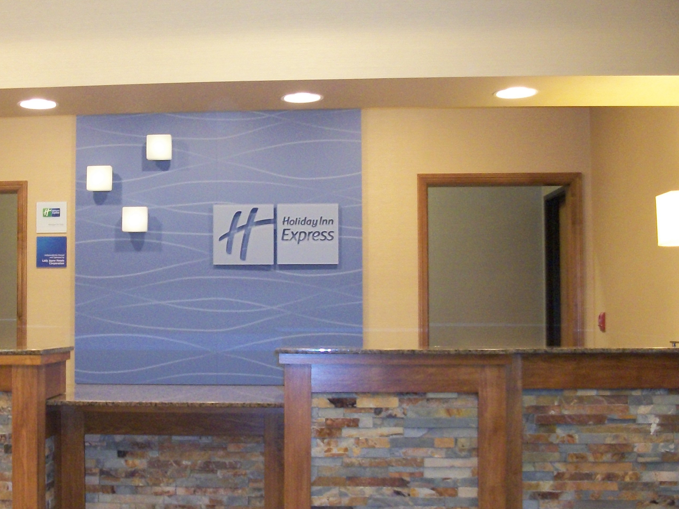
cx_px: 198
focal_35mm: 50
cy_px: 297
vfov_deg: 29.1
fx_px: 981
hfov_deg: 37.5
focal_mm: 5.7
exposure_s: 1/30
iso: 250
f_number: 2.9
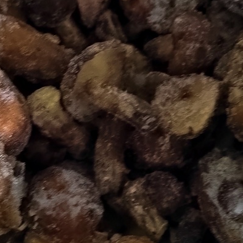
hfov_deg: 31.0
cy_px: 129
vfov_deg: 31.1
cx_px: 97
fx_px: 437
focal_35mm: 55
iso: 5640
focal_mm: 5.52
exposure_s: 1/16.7
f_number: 1.9
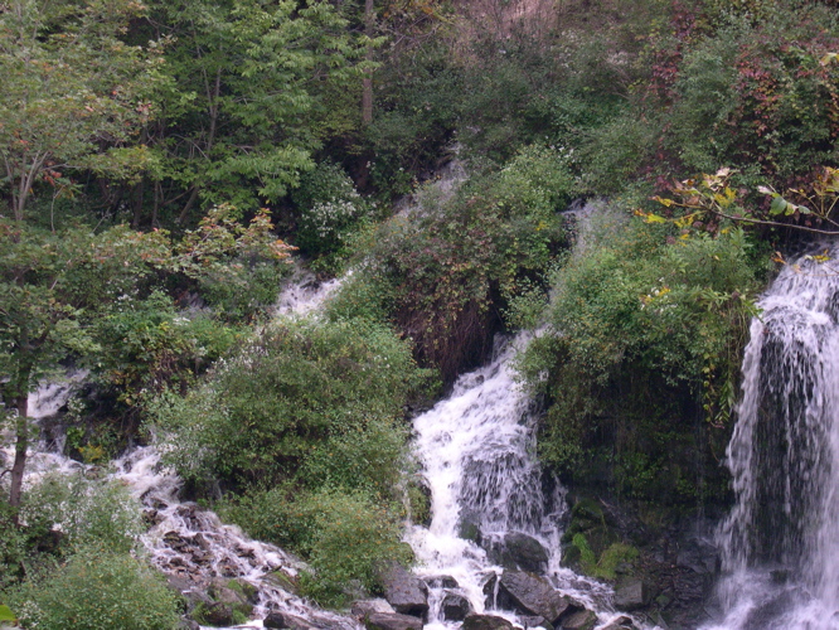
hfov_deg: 17.3
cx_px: 420
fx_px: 2764
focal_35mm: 114
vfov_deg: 13.0
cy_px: 315
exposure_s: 1/60
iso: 400
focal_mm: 24
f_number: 4.9
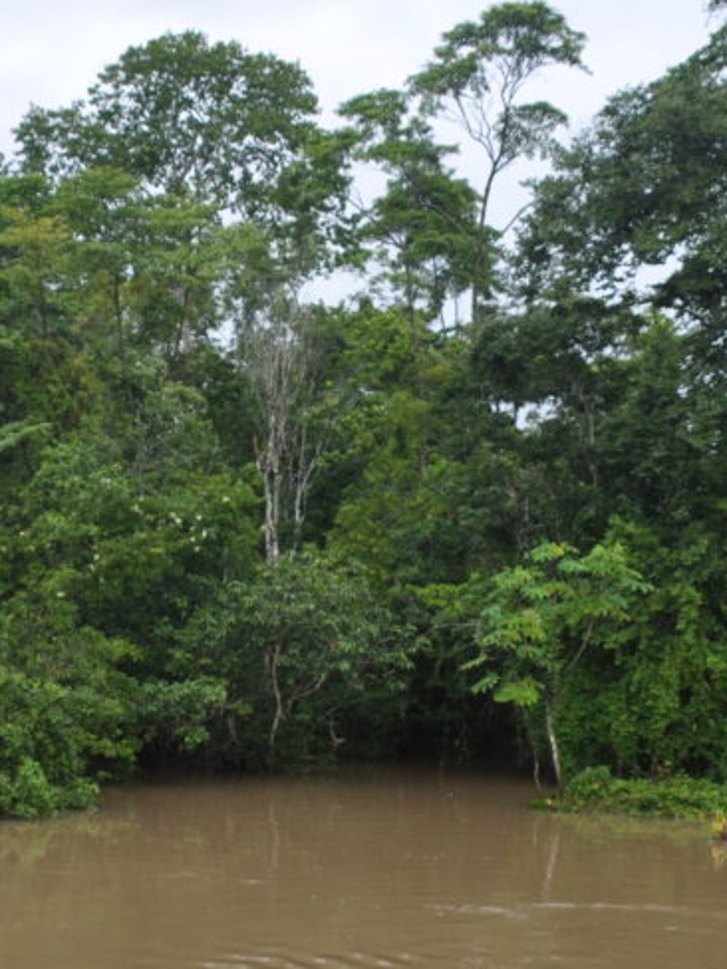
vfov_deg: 28.1
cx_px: 246
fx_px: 1904
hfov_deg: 21.5
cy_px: 737
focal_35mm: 68
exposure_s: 1/160
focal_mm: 18
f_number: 3.5
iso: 200
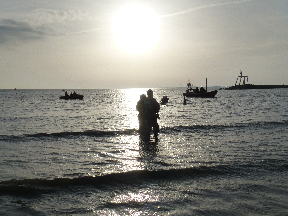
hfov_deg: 47.9
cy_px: 108
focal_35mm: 39
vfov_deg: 36.8
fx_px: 324
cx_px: 144
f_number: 6.3
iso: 160
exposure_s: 1/2000
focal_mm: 6.9
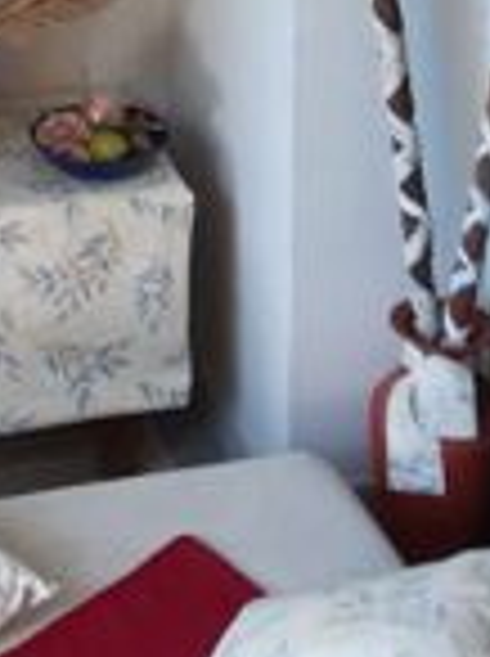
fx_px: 1439
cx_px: 36
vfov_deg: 22.8
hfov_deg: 18.9
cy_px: -200
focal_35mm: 76
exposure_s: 1/100
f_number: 1.7
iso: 80
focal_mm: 3.92
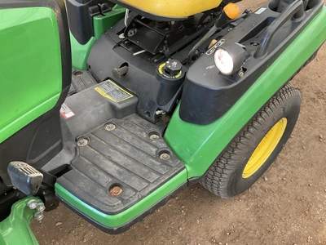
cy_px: 122
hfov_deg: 61.7
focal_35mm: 29
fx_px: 273
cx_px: 163
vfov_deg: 48.2
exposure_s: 1/102
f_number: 1.8
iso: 64
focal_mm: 3
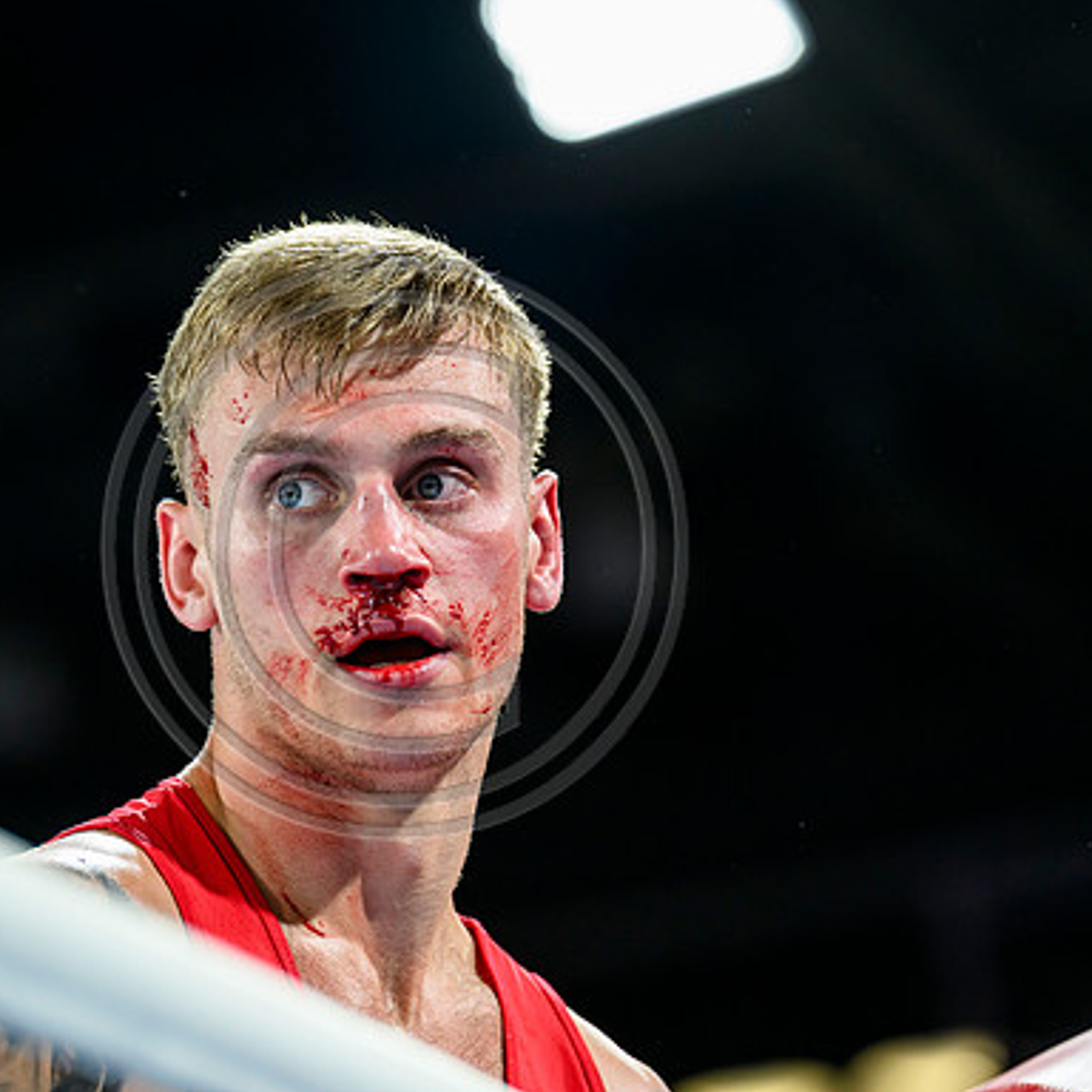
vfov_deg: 6.8
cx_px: 395
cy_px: 545
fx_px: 9172
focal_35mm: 257
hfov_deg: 6.8
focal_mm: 200
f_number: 4
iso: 2000
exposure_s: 1/1000
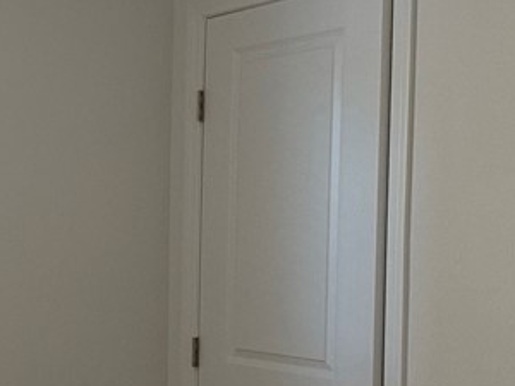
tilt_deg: -2.8
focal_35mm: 82
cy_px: 299
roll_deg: -0.2
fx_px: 1220
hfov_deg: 22.2
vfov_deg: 17.9
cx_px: -88
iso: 200
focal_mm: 6.76
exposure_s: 1/75
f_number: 1.78
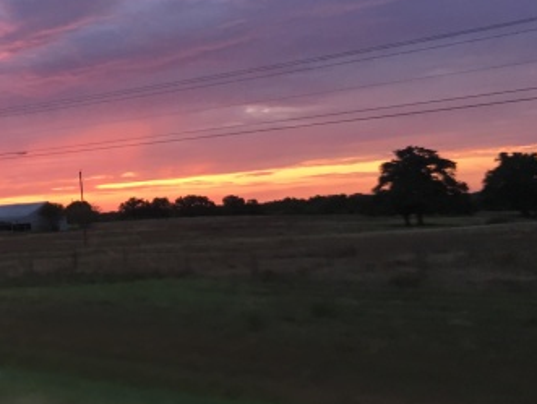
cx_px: 23
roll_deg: +2.7
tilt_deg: +8.1
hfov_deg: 32.1
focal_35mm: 56
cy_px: 52
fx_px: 870
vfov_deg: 25.5
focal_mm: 4.15
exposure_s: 1/30
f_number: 2.2
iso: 40
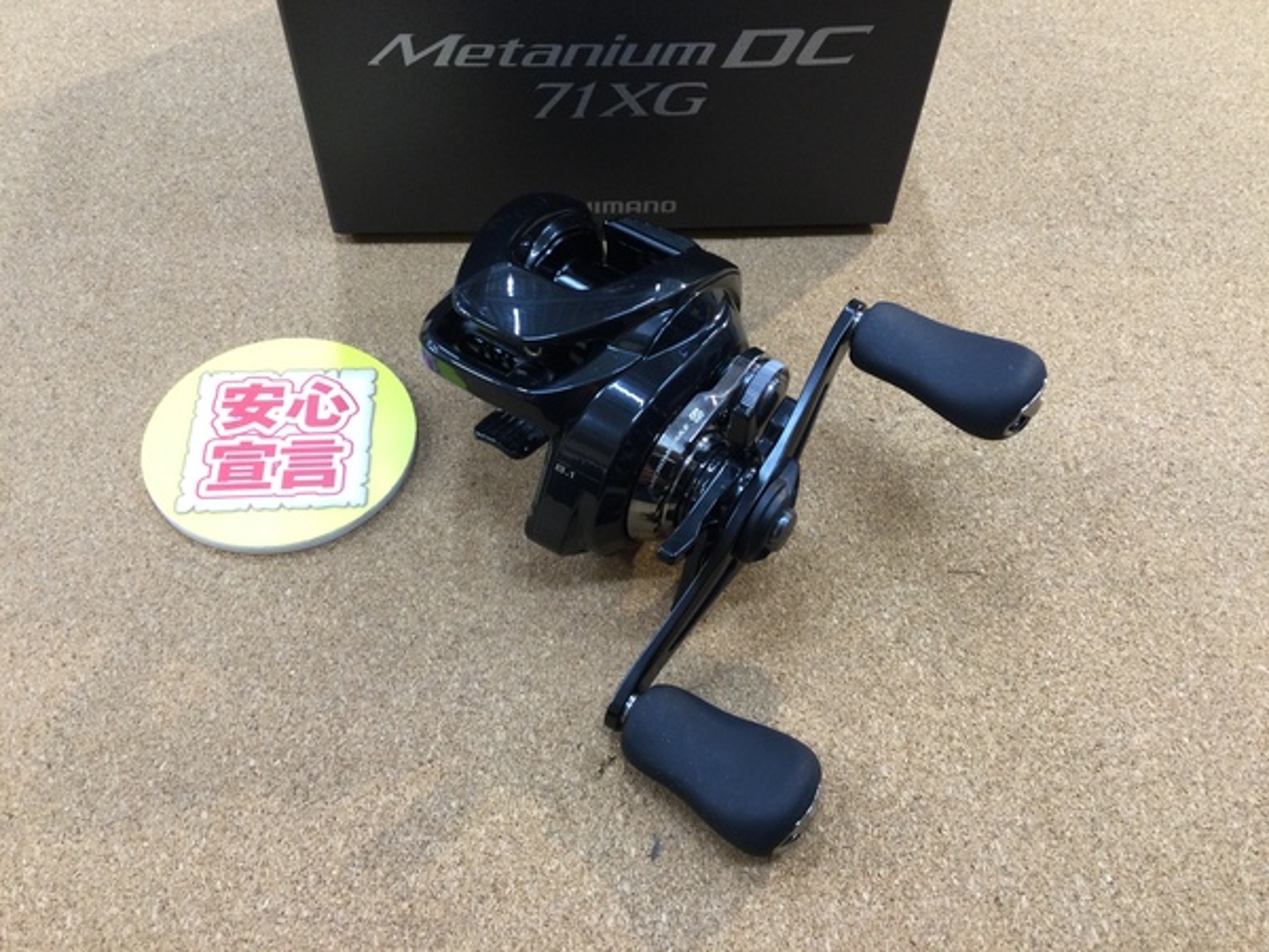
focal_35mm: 31
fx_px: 1136
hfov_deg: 58.4
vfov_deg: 45.4
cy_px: 476
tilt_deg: -55.5
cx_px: 634
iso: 64
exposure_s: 1/30
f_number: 2.4
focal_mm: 3.3
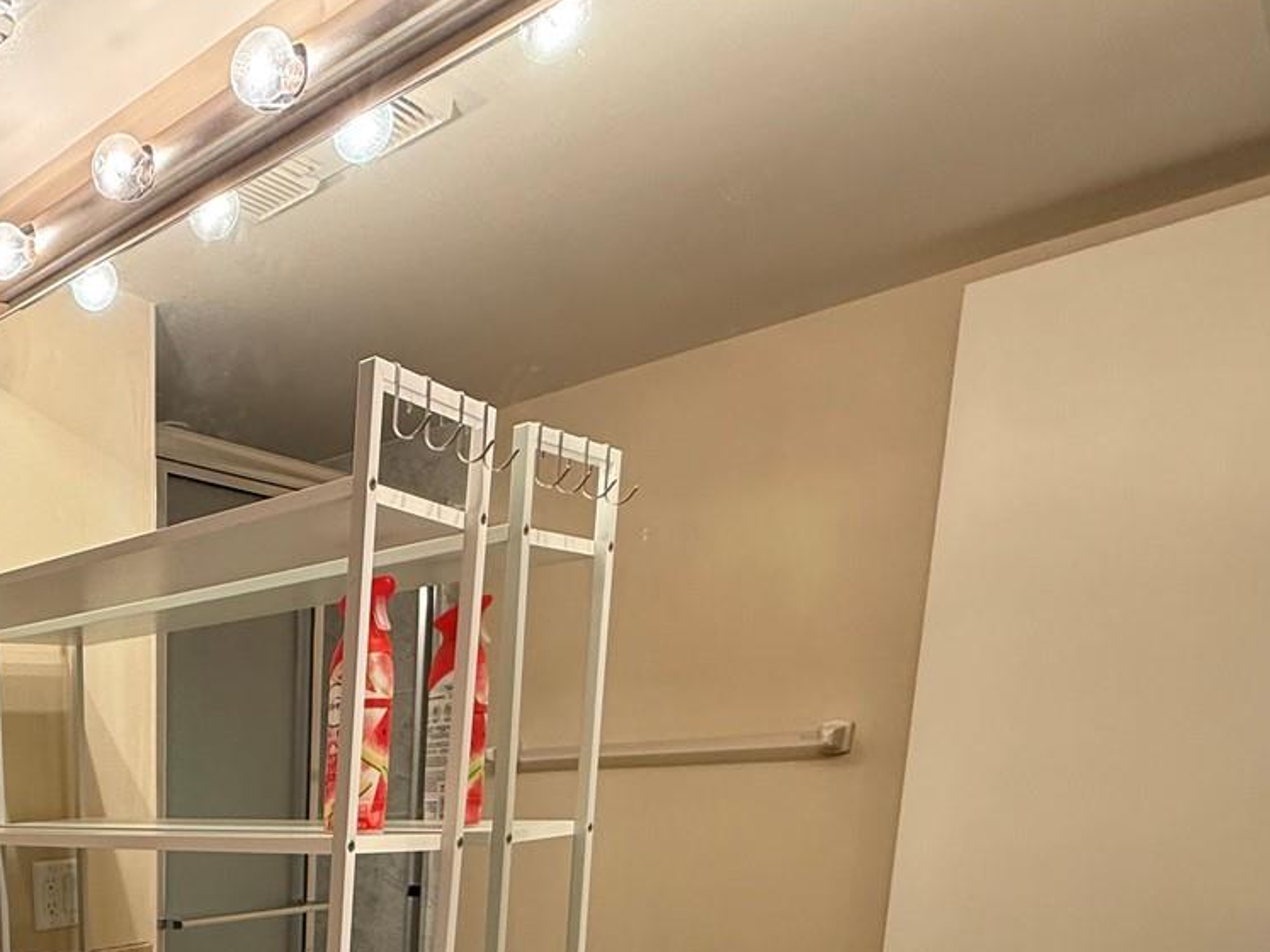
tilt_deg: -10.1
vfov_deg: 39.7
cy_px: 1003
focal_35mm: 30
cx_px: -48
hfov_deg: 47.7
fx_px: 1100
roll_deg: +1.4
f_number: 2.2
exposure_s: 1/120
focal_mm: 2.22
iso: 160
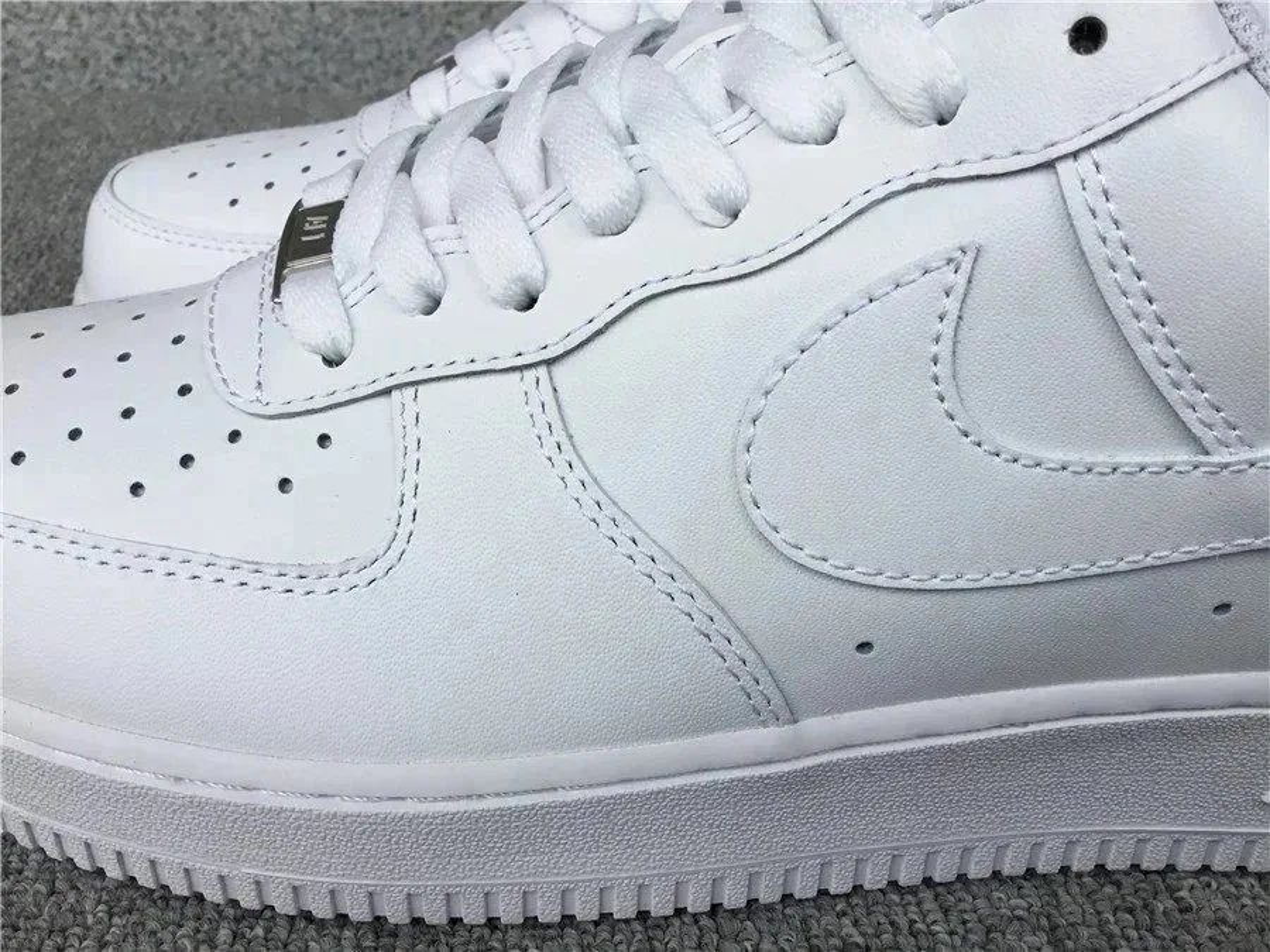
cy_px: 476
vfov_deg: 45.4
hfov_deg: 58.4
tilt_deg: -32.5
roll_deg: -2.5
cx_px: 635
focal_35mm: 31
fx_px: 1137
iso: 25
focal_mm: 3.3
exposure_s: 1/120
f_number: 2.4
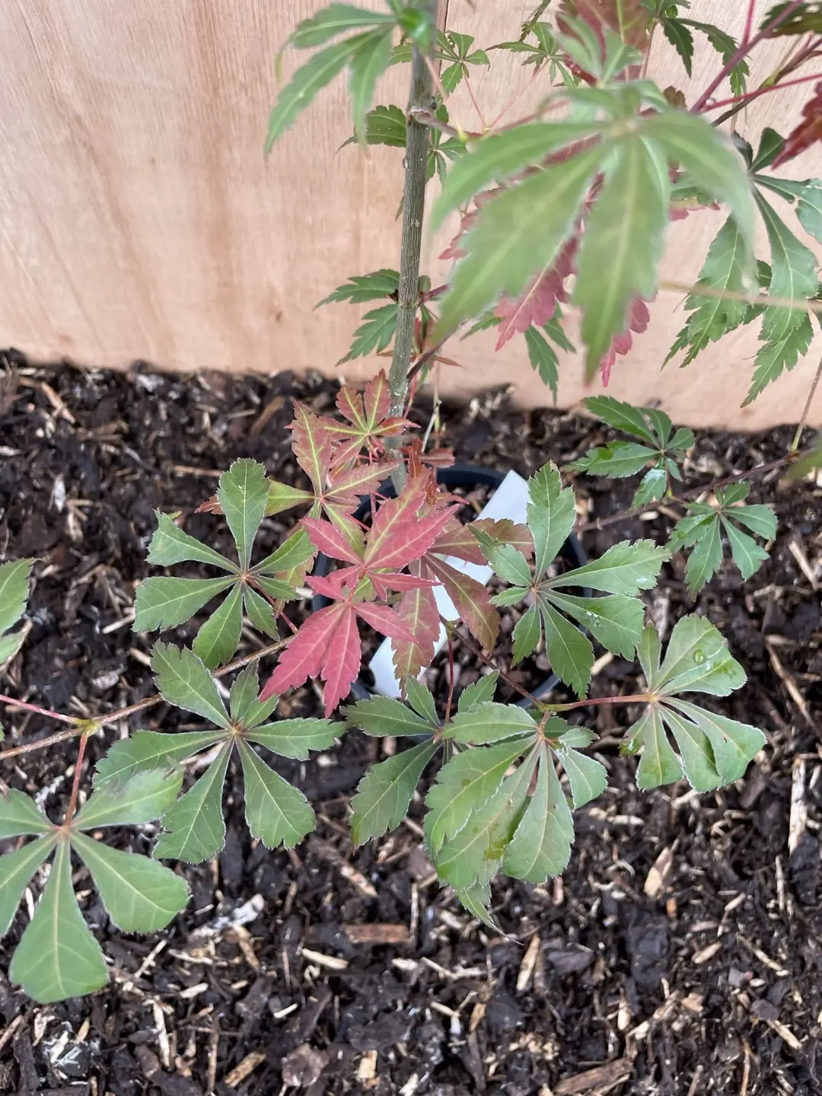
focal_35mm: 26
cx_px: 411
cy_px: 548
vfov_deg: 67.3
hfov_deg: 53.1
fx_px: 823
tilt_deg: -67.6
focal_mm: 4.2
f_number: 1.6
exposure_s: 1/121
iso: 64
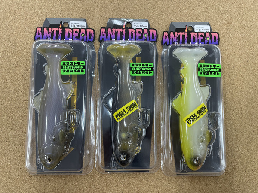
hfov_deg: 67.3
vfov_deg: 53.1
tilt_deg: -83.4
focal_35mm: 26
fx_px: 194
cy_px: 96
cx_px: 129
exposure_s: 1/120
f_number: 1.6
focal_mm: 4.2
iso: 64
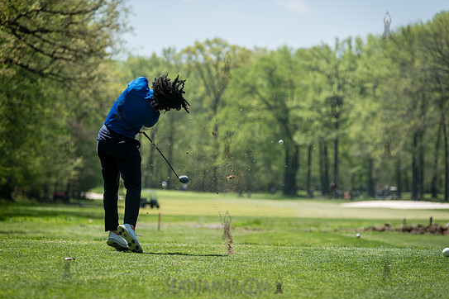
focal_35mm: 155
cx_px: 227
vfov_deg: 8.9
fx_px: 1933
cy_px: 145
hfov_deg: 13.2
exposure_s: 1/800
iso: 100
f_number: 3.5
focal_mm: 145
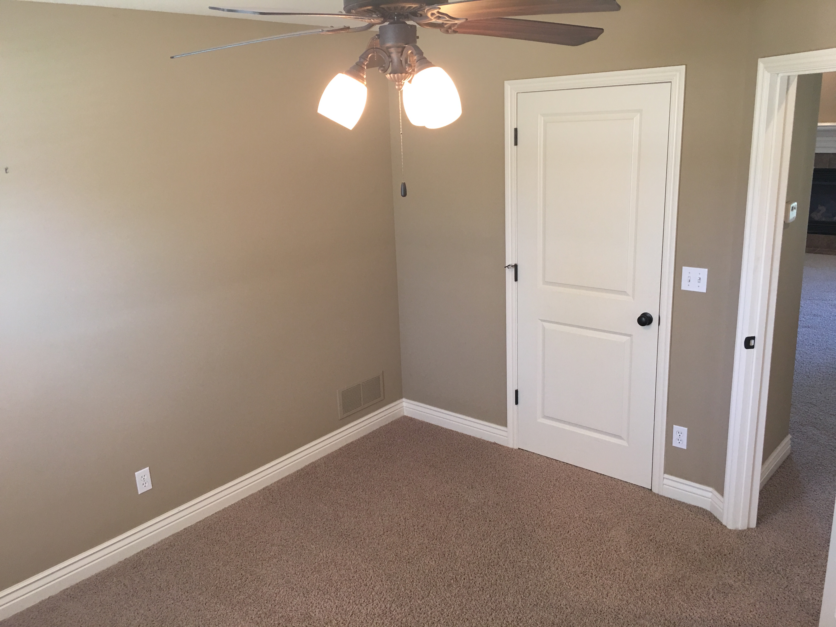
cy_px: 314
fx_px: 700
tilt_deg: -15.6
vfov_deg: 48.2
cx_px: 418
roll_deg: +2.4
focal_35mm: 29
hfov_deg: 61.7
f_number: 2.2
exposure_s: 1/15
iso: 40
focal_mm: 4.15
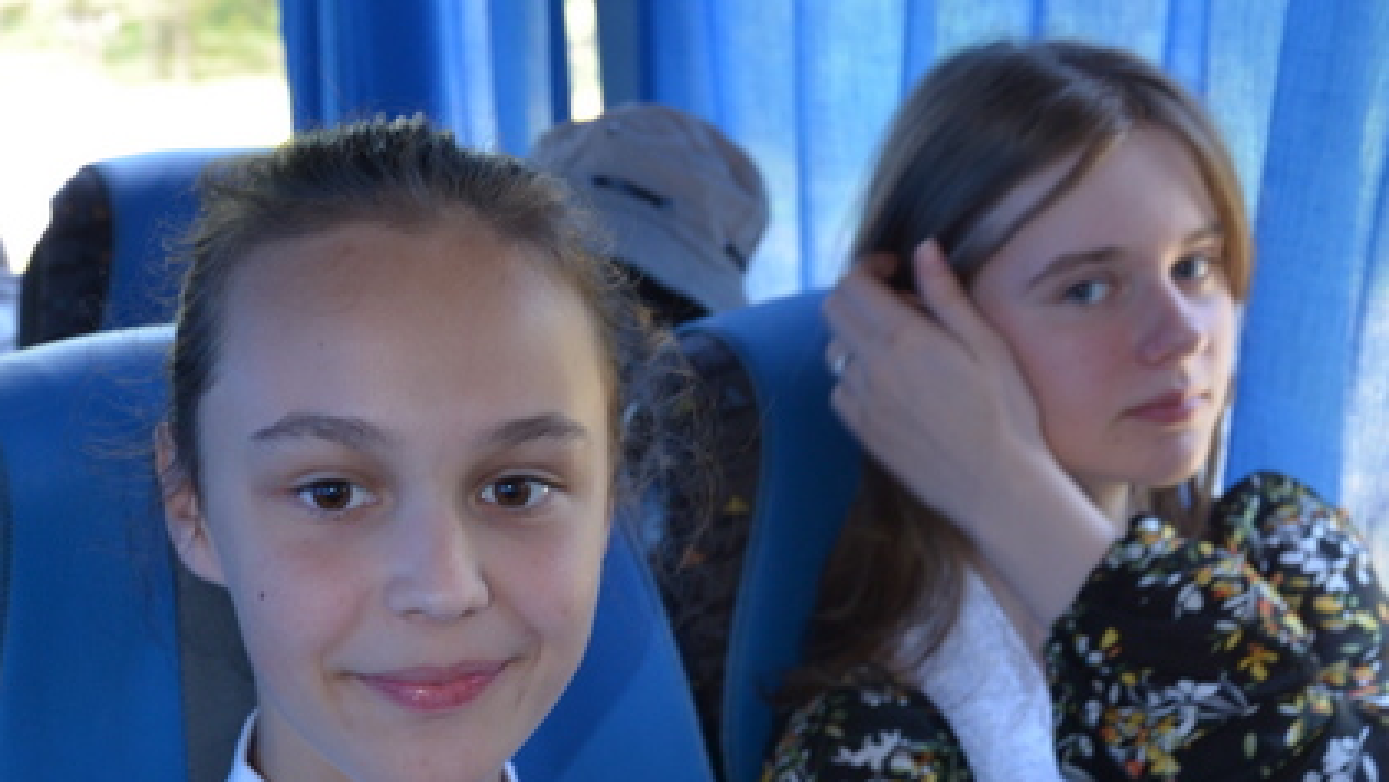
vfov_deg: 18.9
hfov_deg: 33.8
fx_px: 2284
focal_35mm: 62
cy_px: 792
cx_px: 696
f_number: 4
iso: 640
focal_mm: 26
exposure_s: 1/60
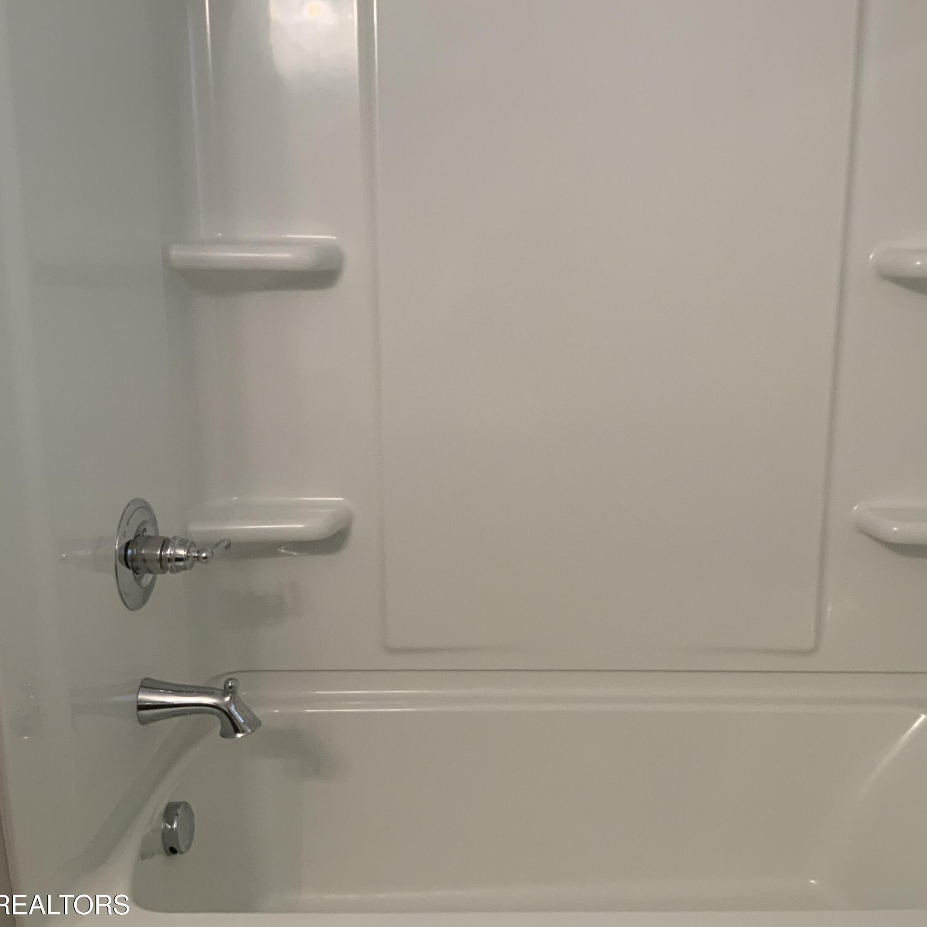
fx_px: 1060
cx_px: 562
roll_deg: -0.3
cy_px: 474
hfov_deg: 46.9
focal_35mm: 35
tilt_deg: -10.0
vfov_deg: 47.2
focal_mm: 3
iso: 100
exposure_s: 1/60
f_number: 1.8
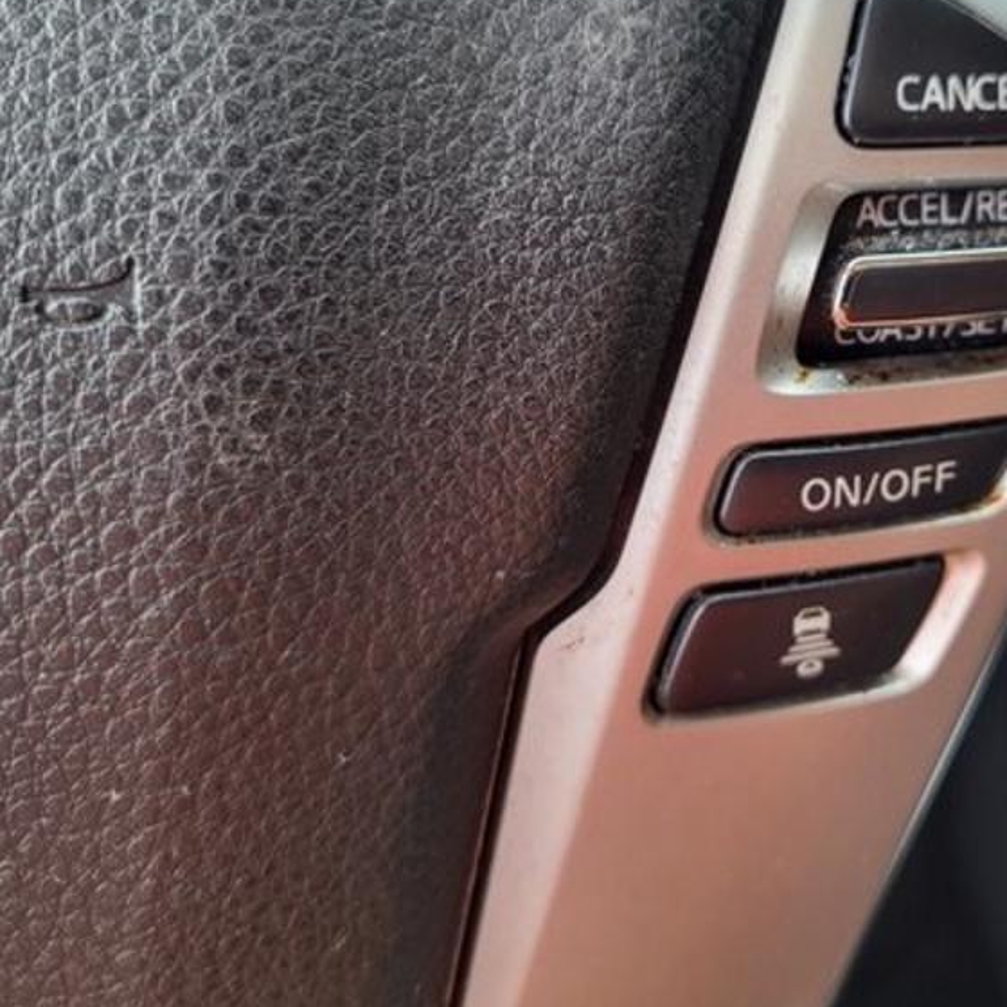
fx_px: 1382
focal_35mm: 42
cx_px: 748
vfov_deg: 39.6
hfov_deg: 39.0
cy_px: 349
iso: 125
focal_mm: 5.4
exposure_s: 1/120
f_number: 1.8
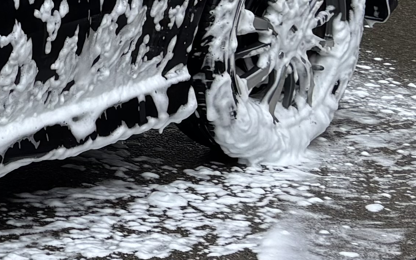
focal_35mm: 138
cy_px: -113
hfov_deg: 12.7
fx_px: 1564
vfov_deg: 9.3
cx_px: -486
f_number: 1.6
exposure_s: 1/1190
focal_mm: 5.96
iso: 50
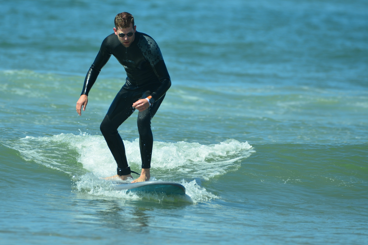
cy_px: 99
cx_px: 150
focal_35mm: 926
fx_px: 9465
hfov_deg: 2.2
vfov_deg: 1.5
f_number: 6
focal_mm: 500
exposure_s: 1/640
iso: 125
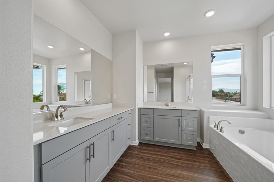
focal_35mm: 14
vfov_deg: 81.1
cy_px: 97
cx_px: 135
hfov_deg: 104.2
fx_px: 107
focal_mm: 13
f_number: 8
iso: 160
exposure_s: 1/30
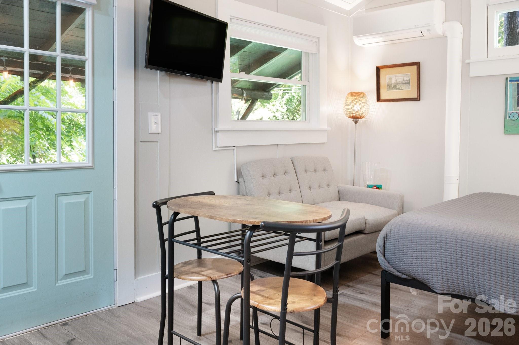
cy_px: 172
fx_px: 432
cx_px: 260
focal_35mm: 30
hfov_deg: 62.0
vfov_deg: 43.5
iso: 2000
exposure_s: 1/80
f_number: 8
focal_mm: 30
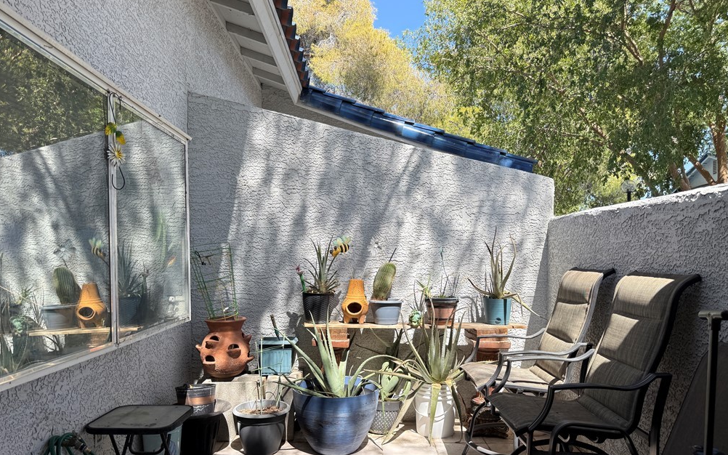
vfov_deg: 47.4
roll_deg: -0.1
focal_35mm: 26
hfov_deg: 70.4
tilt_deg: -1.0
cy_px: 265
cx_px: 370
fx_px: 516
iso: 80
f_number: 1.78
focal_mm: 6.76
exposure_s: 1/1075
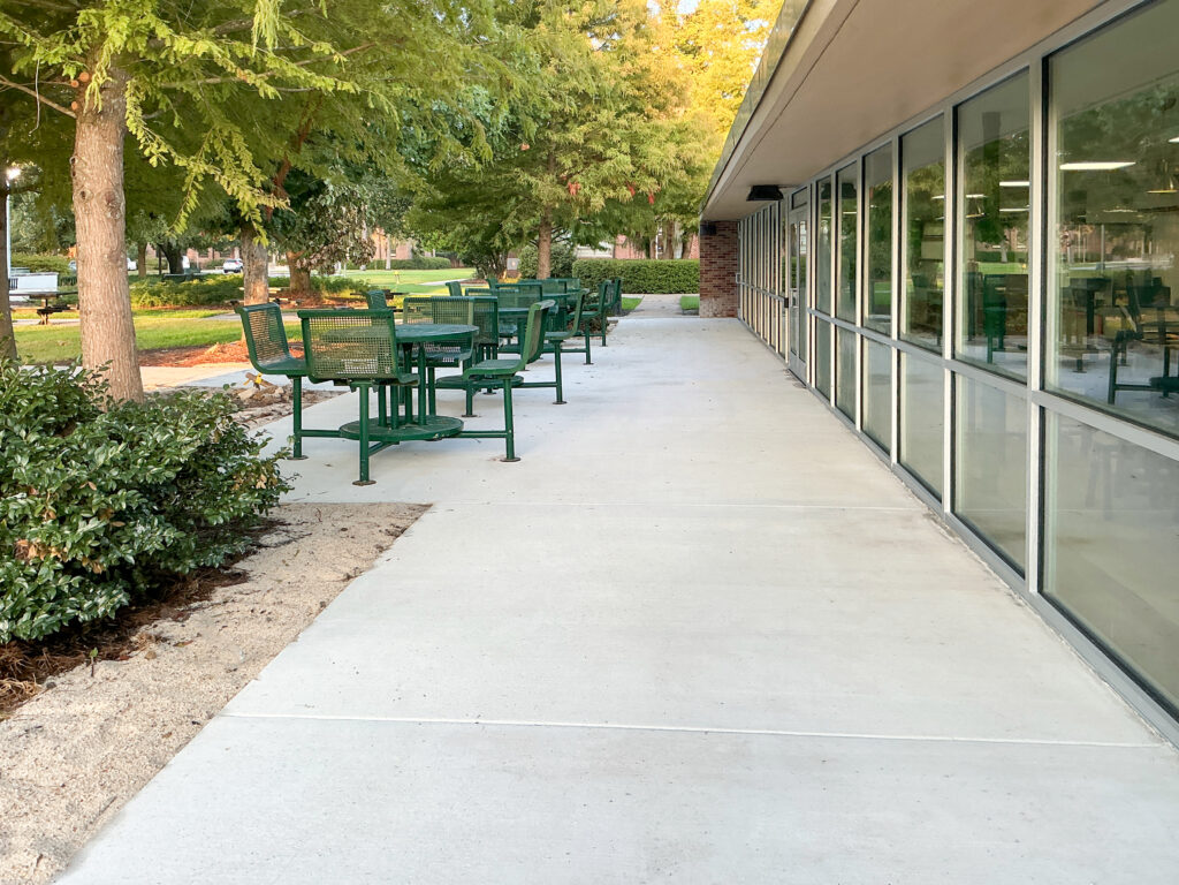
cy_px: 442
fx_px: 988
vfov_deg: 48.2
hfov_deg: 61.7
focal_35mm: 29
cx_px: 590
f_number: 1.8
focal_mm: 3
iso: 40
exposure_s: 1/120
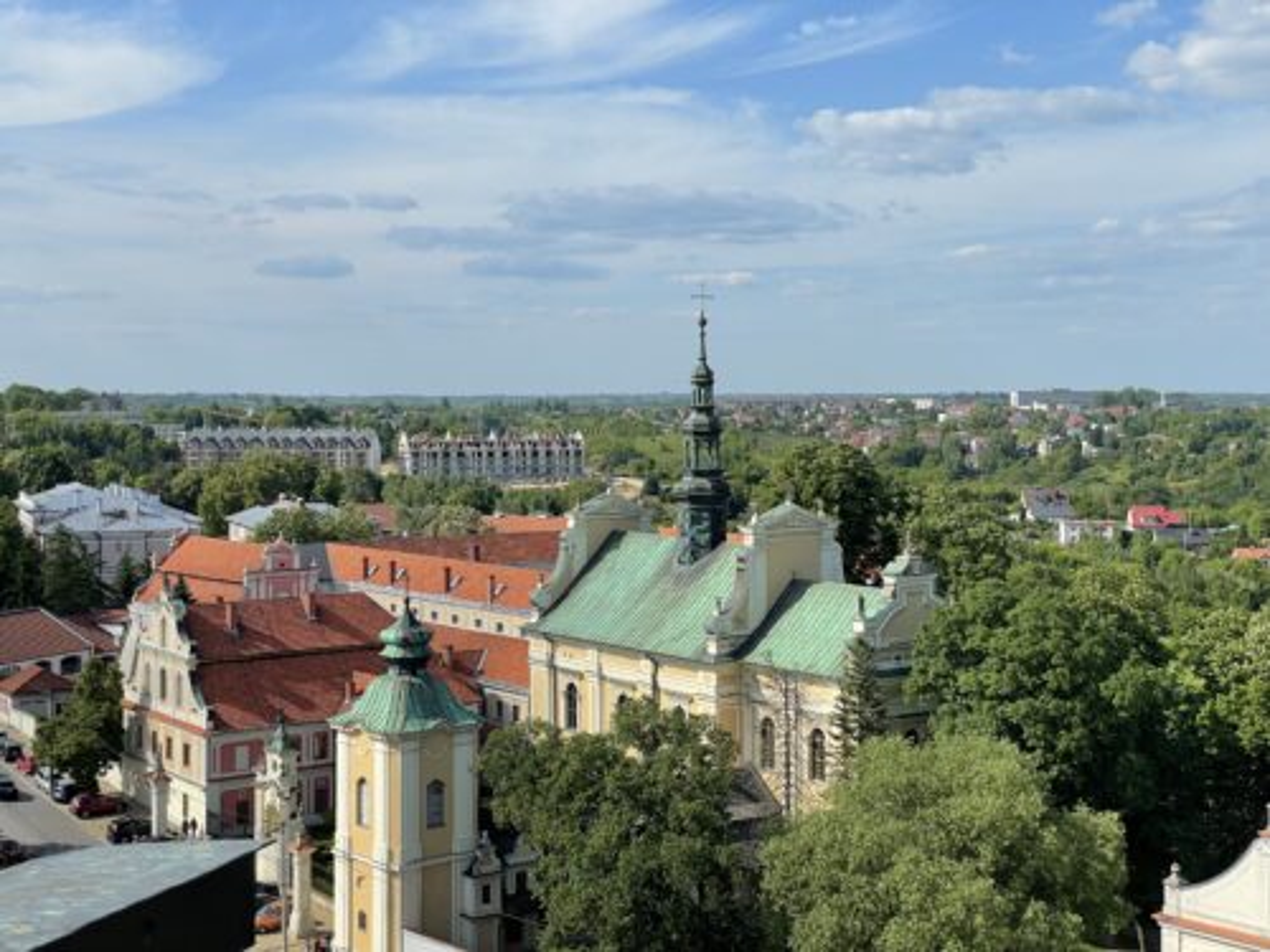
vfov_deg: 28.0
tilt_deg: -1.7
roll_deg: -0.1
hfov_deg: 36.8
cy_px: 476
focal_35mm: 52
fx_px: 1908
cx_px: 635
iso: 25
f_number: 2
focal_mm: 6
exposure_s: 1/2179
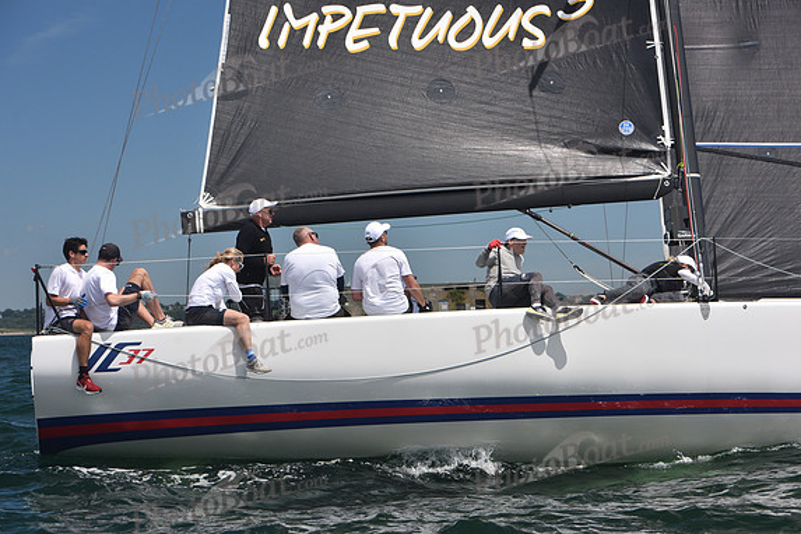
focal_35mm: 86
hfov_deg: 23.6
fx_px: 1913
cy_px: 265
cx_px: 401
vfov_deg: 15.9
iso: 320
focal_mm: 85
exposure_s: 1/800
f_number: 8
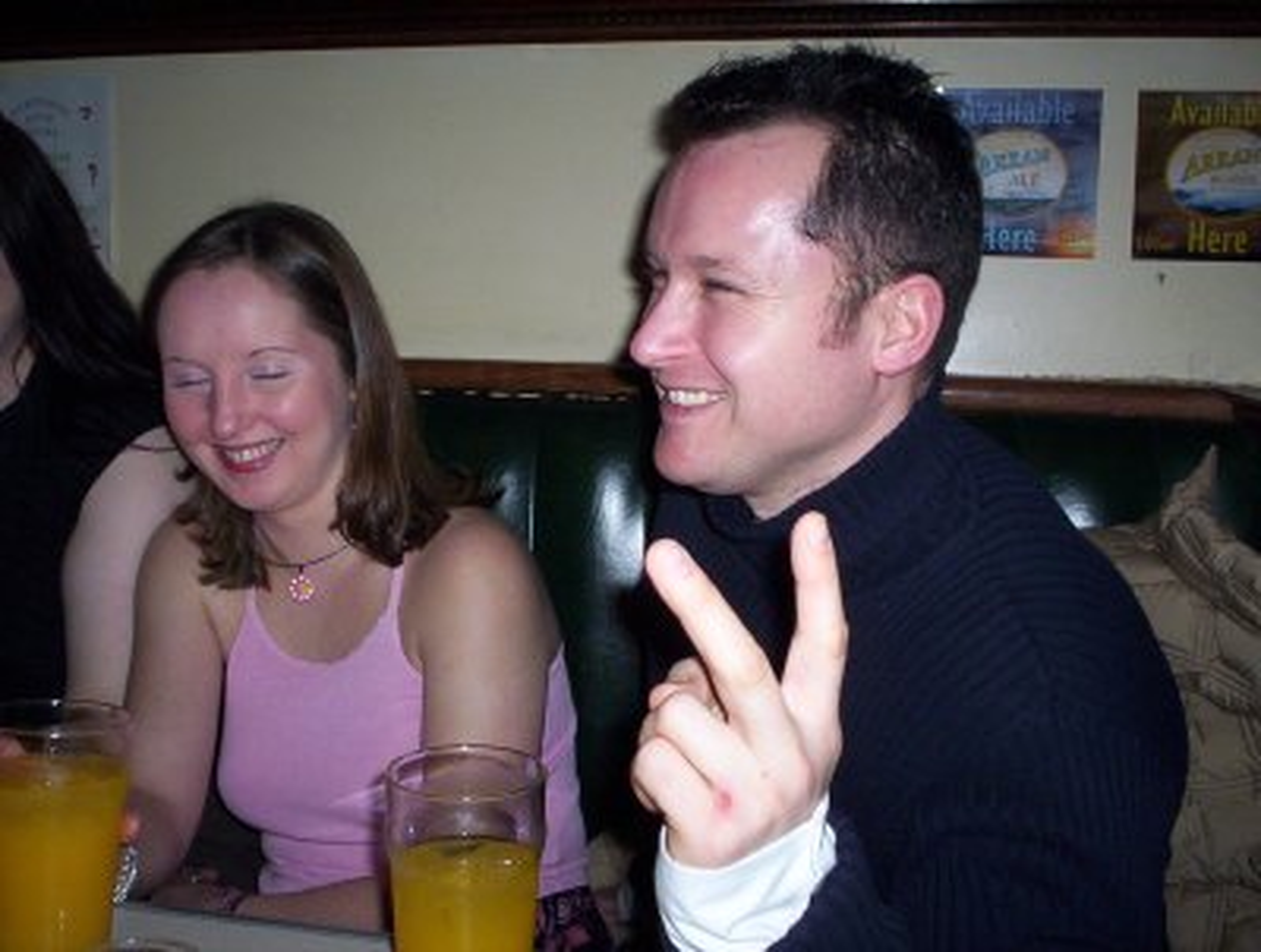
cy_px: 476
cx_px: 630
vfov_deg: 37.9
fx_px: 1388
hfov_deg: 48.9
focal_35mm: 38
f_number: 4.5
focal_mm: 4.99
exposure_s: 1/60
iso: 140
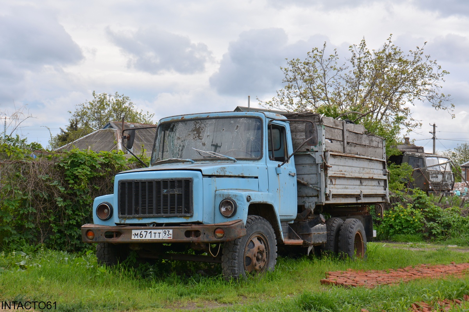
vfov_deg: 20.6
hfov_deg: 30.5
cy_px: 156
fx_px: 859
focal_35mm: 66
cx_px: 234
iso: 110
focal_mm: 44
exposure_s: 1/250
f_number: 8
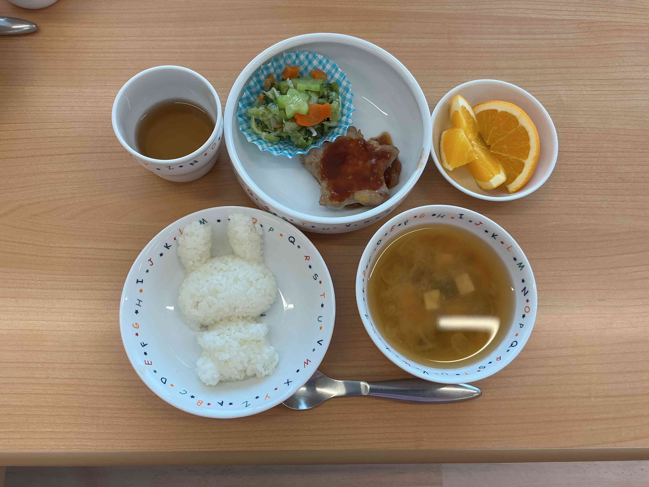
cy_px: 244
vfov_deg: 48.2
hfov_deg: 61.7
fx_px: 544
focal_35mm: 29
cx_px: 324
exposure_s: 1/100
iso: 16
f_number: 1.8
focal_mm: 3
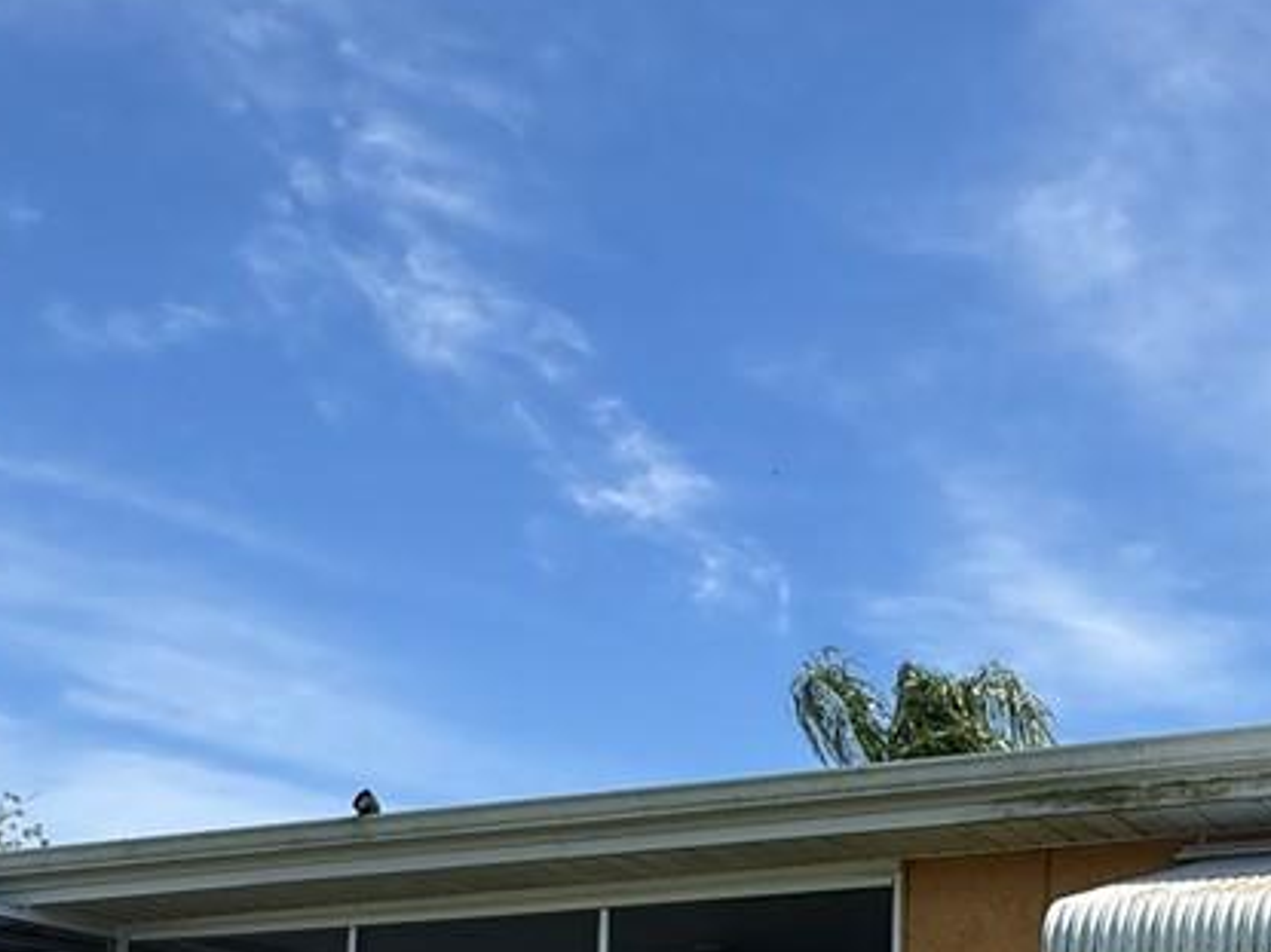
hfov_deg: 34.3
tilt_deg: +6.5
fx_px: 1982
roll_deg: +0.1
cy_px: 1062
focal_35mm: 54
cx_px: 1038
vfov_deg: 25.0
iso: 50
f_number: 2.2
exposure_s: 1/1567
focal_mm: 2.22
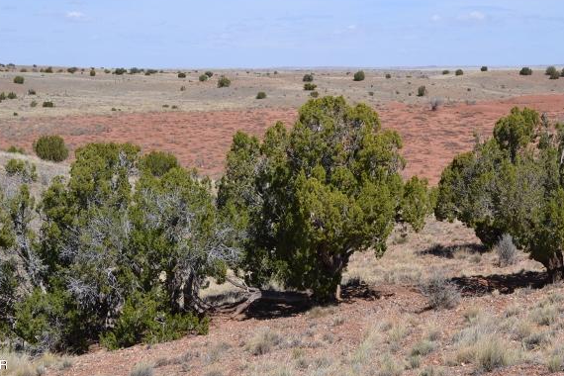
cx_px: 318
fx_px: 1155
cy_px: 122
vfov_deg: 18.4
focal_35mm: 74
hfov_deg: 27.4
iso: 100
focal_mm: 35
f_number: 9
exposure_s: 1/320
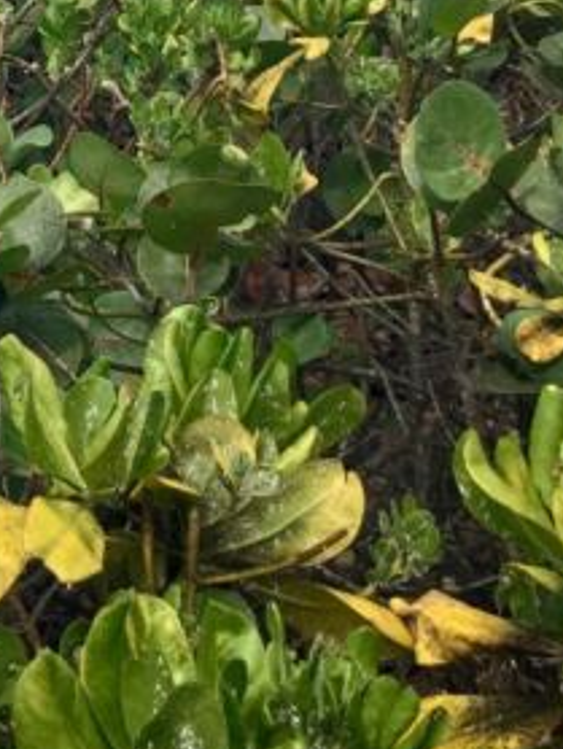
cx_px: -256
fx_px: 1927
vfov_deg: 19.4
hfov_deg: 15.5
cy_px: -346
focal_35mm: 89
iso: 32
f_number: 2.2
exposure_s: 1/1522
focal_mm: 4.15
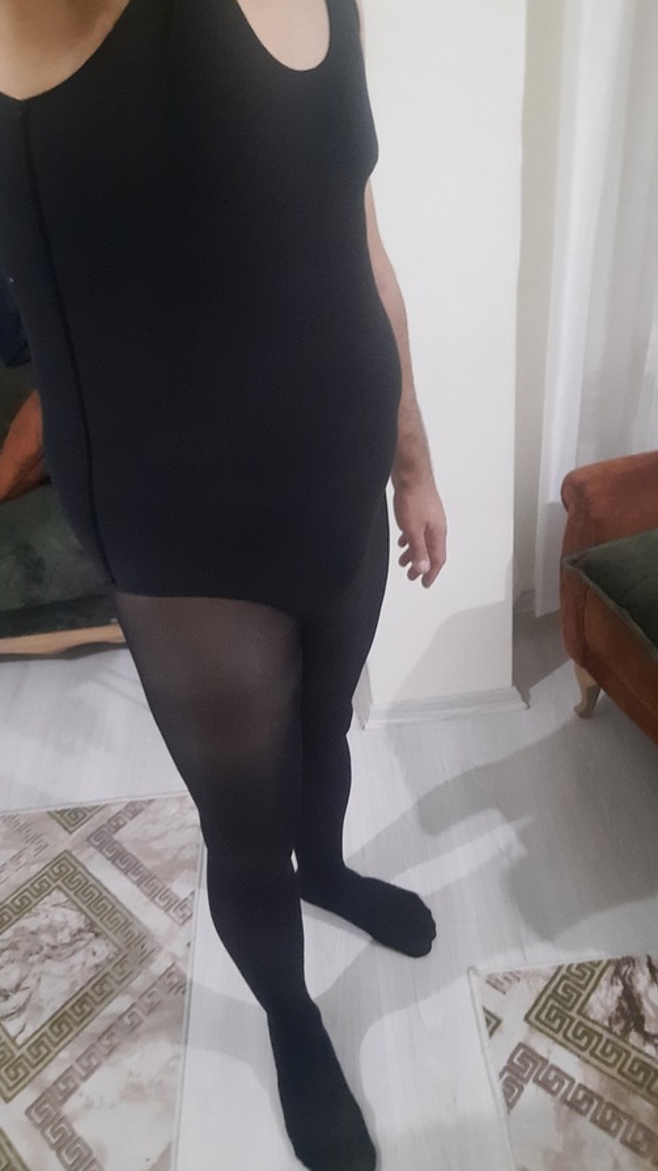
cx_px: 306
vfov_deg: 67.9
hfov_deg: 41.4
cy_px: 593
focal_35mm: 28
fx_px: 869
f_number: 2.2
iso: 1600
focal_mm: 3.72
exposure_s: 1/25
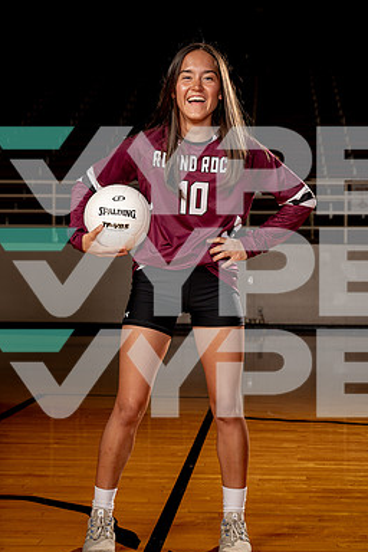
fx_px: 1043
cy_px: 273
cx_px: 203
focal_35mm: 68
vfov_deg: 29.7
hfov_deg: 20.0
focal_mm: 58
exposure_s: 1/250
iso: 100
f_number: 5.6
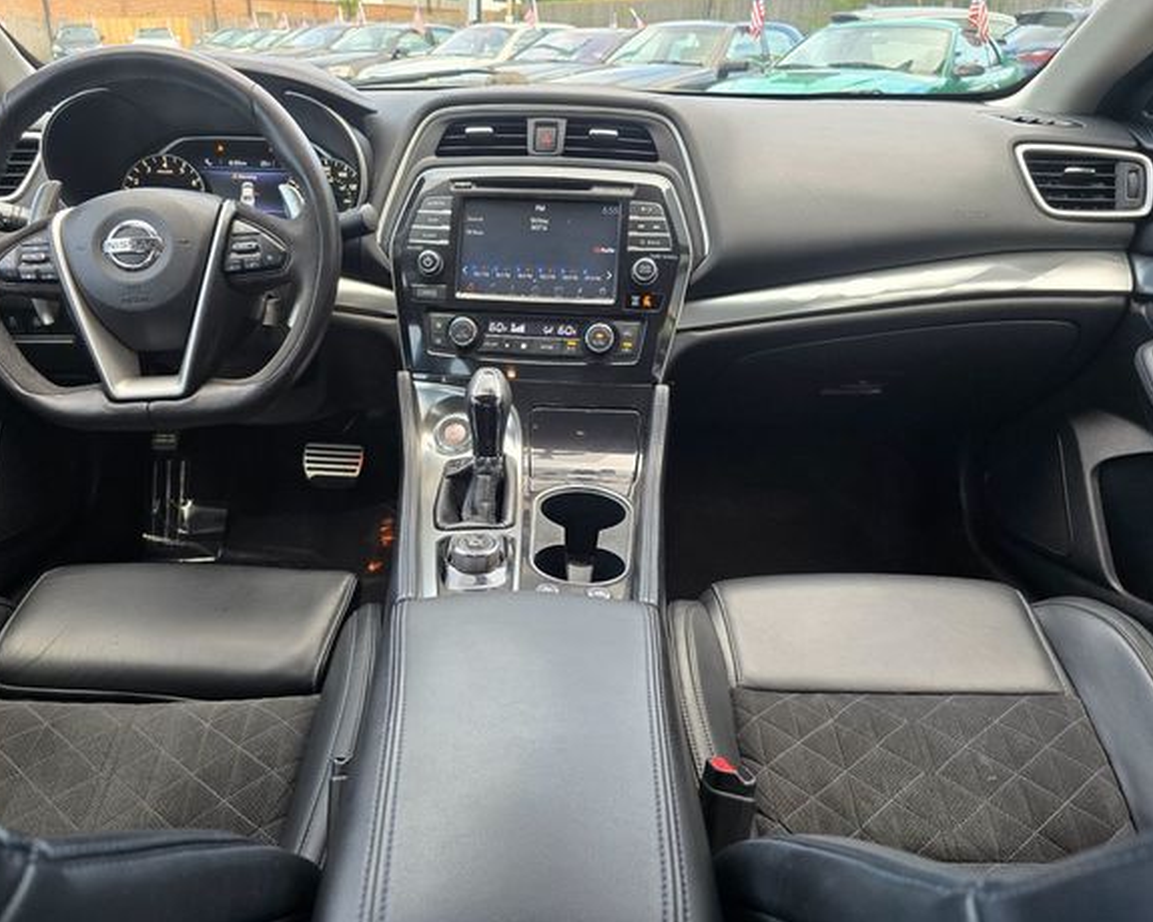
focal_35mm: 25
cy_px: 477
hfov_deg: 67.9
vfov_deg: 56.8
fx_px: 853
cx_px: 519
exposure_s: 1/120
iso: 160
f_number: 1.7
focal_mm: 6.3
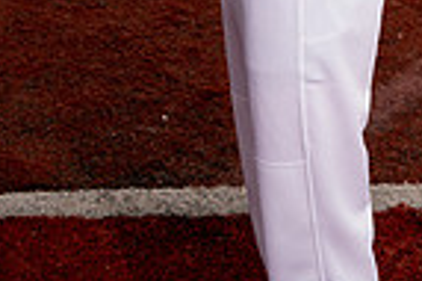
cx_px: 348
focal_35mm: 110
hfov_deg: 18.4
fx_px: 1288
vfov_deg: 10.8
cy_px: -367
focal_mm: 35
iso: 320
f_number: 5
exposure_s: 1/250
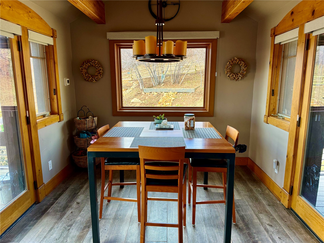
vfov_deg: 56.8
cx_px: 162
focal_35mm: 24
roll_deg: -0.1
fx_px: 225
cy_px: 122
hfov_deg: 71.6
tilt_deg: -10.8
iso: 125
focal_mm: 6.76
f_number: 1.78
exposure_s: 1/183
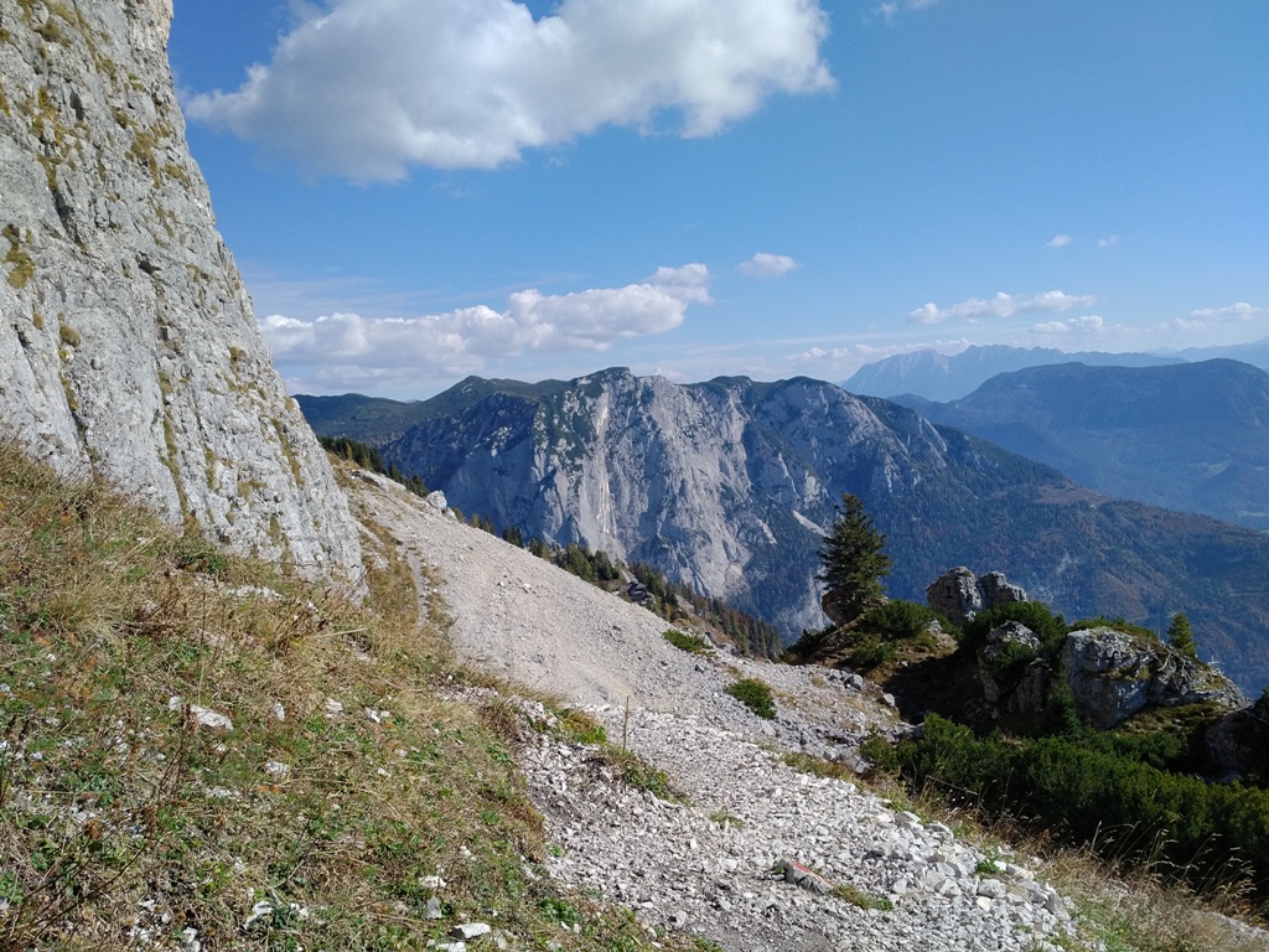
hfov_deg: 65.3
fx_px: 990
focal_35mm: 27
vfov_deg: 51.4
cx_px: 634
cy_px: 476
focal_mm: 4.75
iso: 50
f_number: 2.2
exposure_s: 1/1380
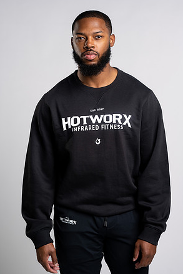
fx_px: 664
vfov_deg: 23.4
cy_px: 136
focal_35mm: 87
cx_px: 93
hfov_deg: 15.7
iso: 200
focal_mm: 85
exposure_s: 1/160
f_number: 4
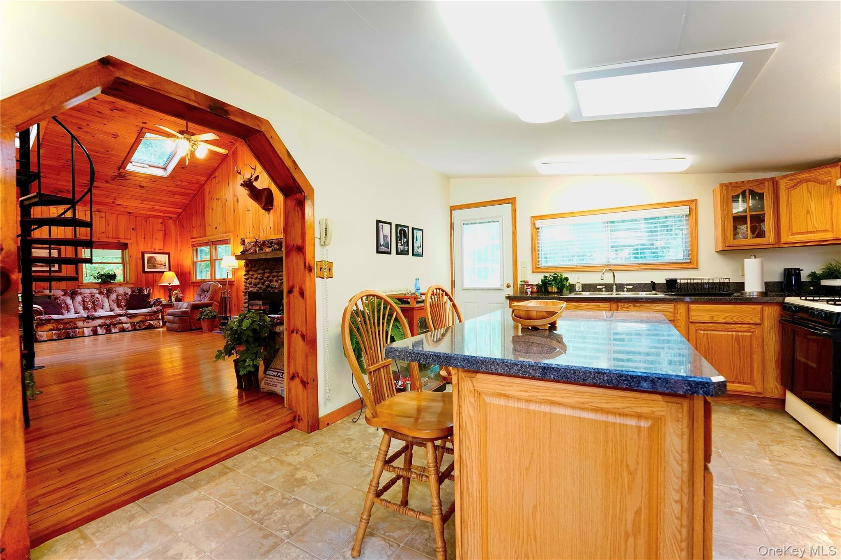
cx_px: 420
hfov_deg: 104.3
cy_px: 280
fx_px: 327
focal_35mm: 14
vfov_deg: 81.2
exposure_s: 1/30
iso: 3200
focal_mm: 14
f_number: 8
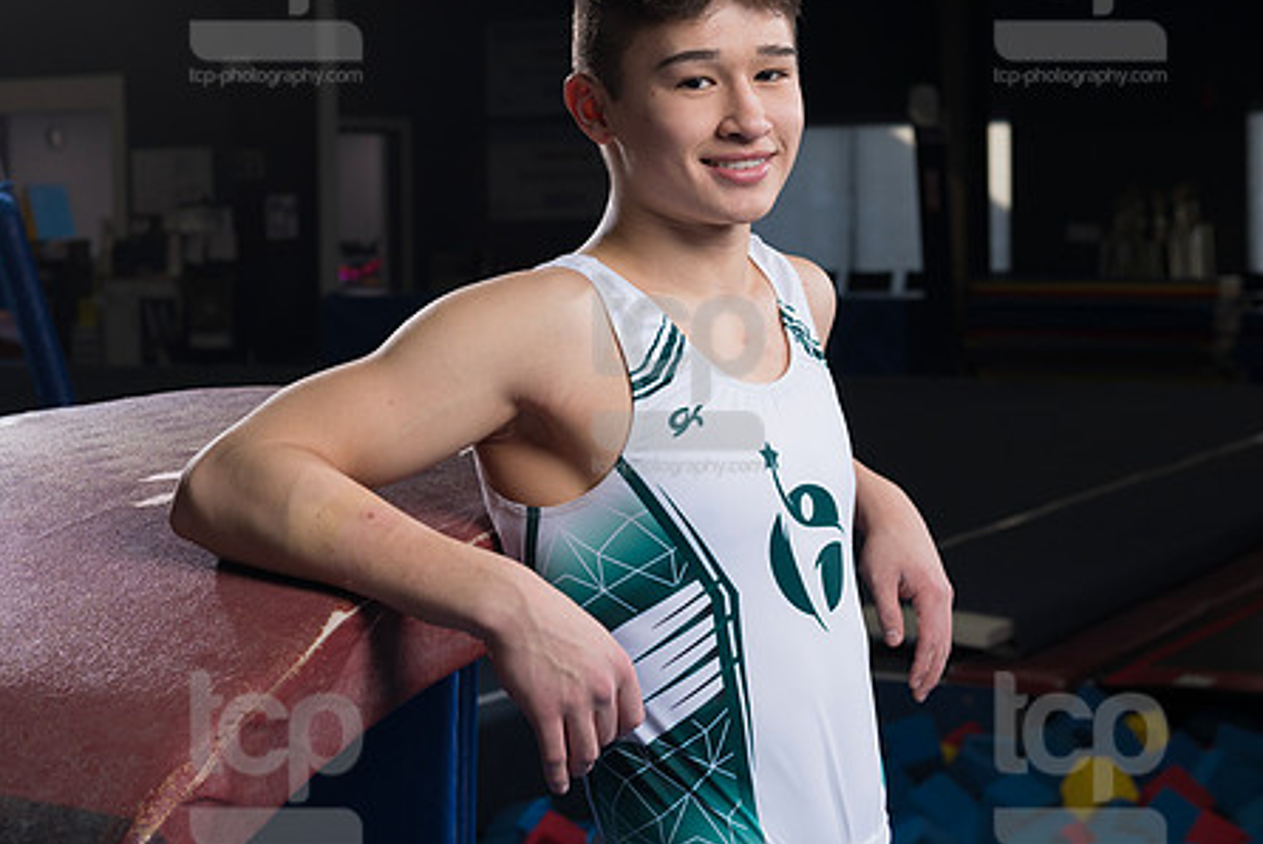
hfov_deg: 25.3
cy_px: 274
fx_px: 2808
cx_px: 528
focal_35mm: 80
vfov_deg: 17.0
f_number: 5.6
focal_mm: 52
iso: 250
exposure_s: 1/250
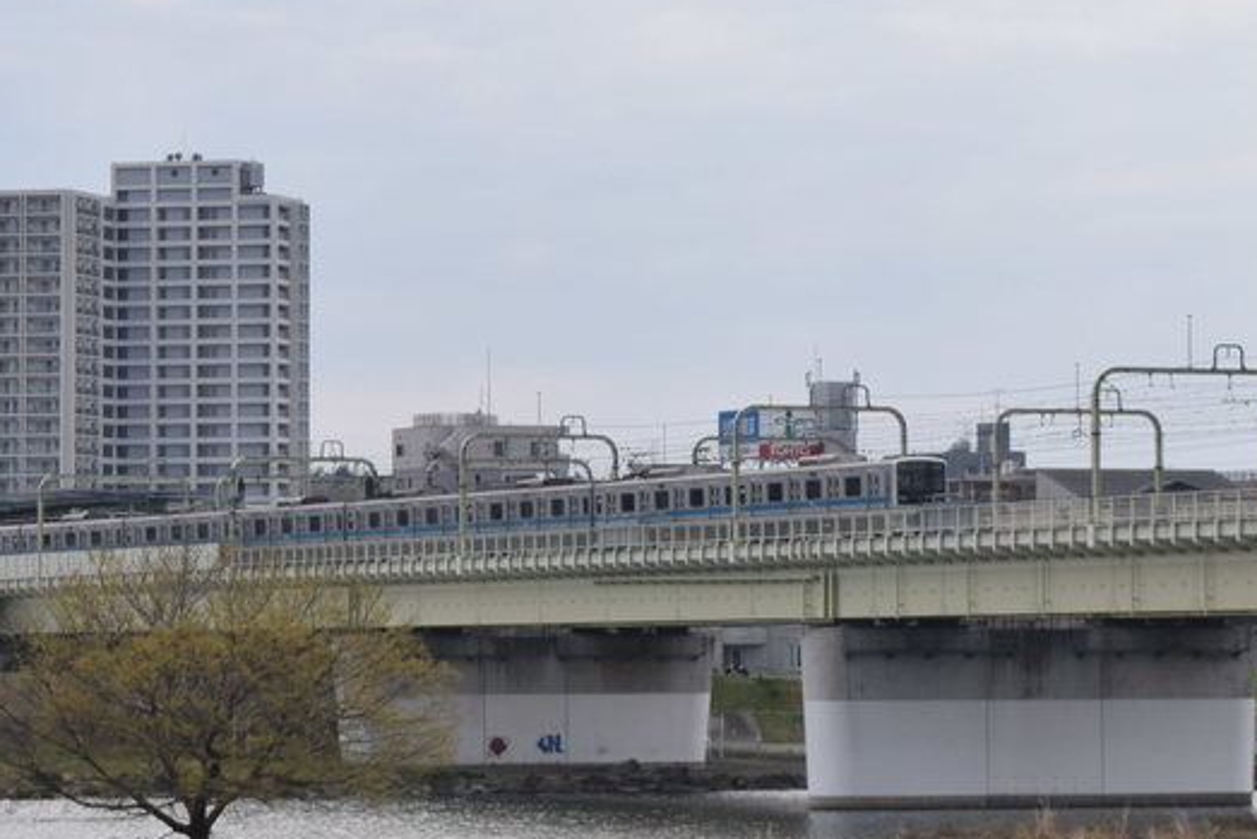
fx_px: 6251
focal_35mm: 179
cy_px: 238
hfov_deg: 11.5
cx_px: 728
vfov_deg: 7.7
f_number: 8
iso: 400
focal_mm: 52
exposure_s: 1/2000
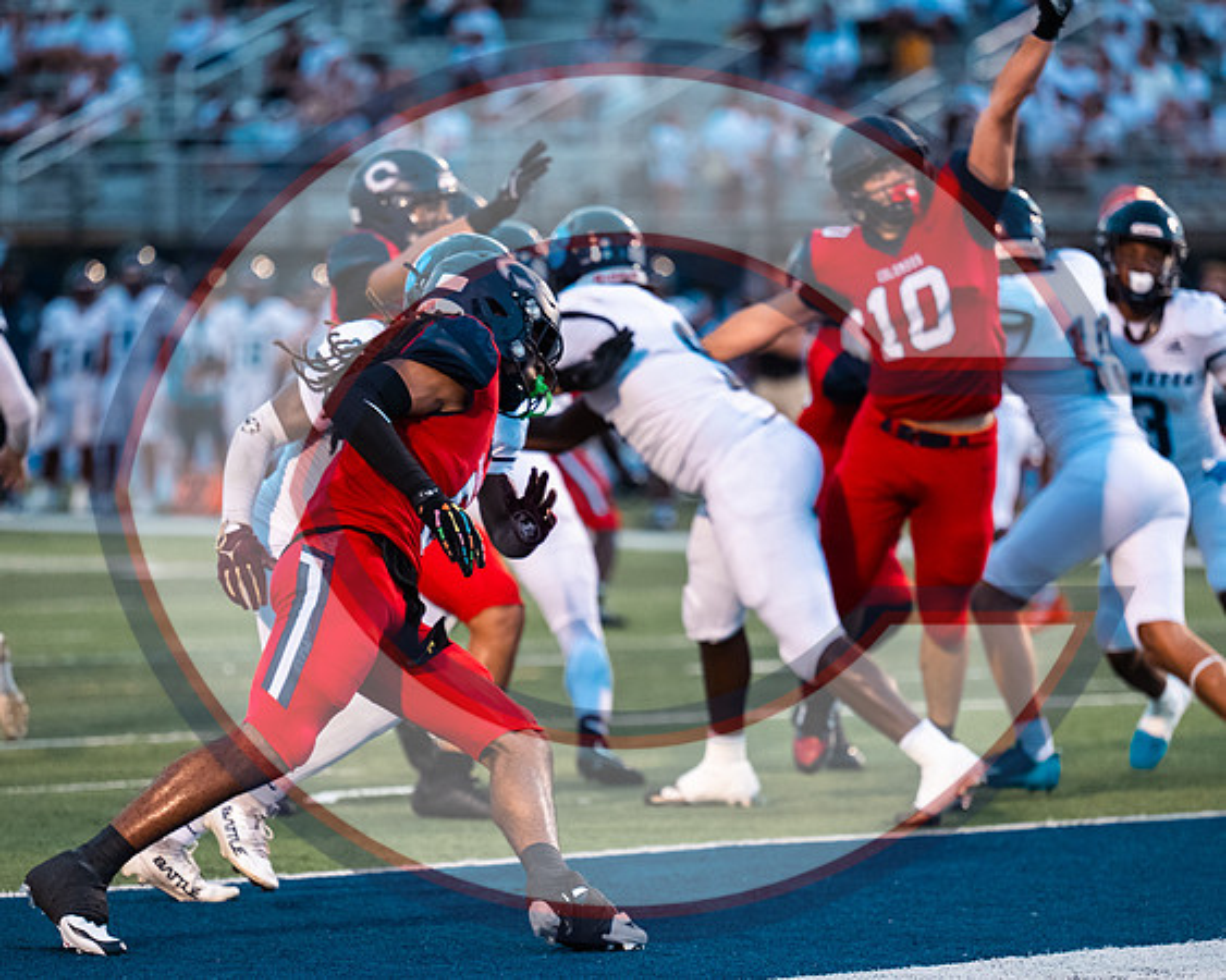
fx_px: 8208
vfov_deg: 6.8
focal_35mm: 226
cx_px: 517
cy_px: 615
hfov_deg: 8.5
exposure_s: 1/1600
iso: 2500
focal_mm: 160
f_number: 2.8
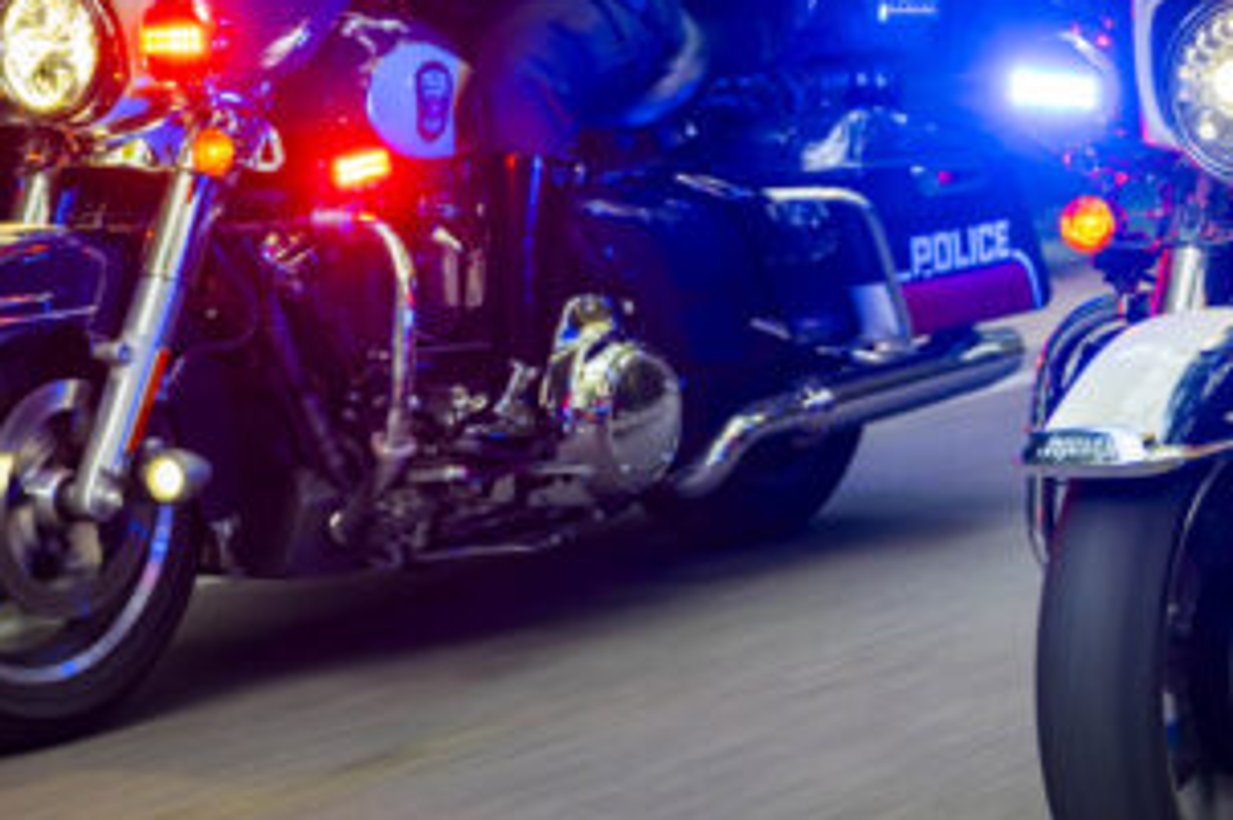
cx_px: 972
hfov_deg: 16.7
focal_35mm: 122
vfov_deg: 11.1
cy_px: 41
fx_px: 4176
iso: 200
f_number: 2.8
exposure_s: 1/80
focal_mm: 48
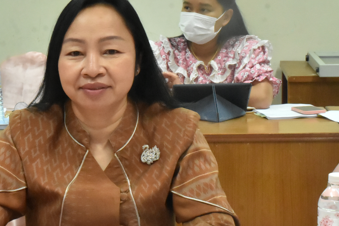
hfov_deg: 14.6
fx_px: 1319
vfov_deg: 9.8
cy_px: 114
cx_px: 94
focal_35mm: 140
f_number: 18
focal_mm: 45
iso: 3200
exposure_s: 1/25
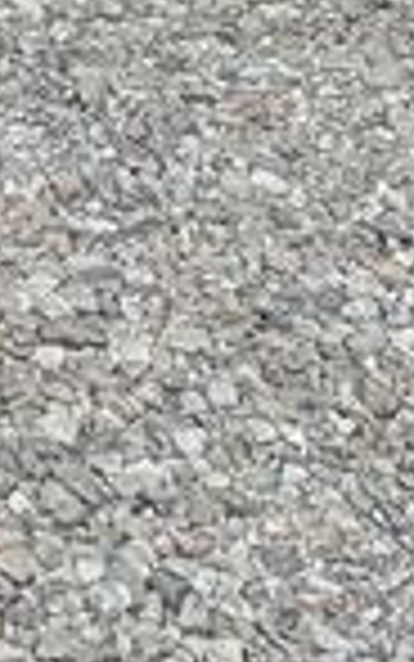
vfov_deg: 7.7
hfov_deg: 5.1
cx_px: -1222
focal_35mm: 230
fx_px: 4148
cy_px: -1477
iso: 45
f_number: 1.89
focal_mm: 5.43
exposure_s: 1/269
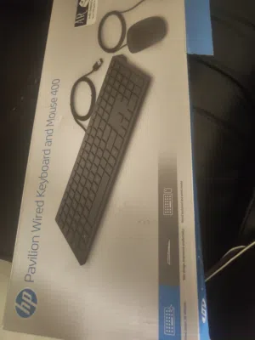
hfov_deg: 58.9
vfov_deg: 73.9
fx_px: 226
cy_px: 170
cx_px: 128
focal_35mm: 23
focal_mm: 5.59
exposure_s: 1/30
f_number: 1.88
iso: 675
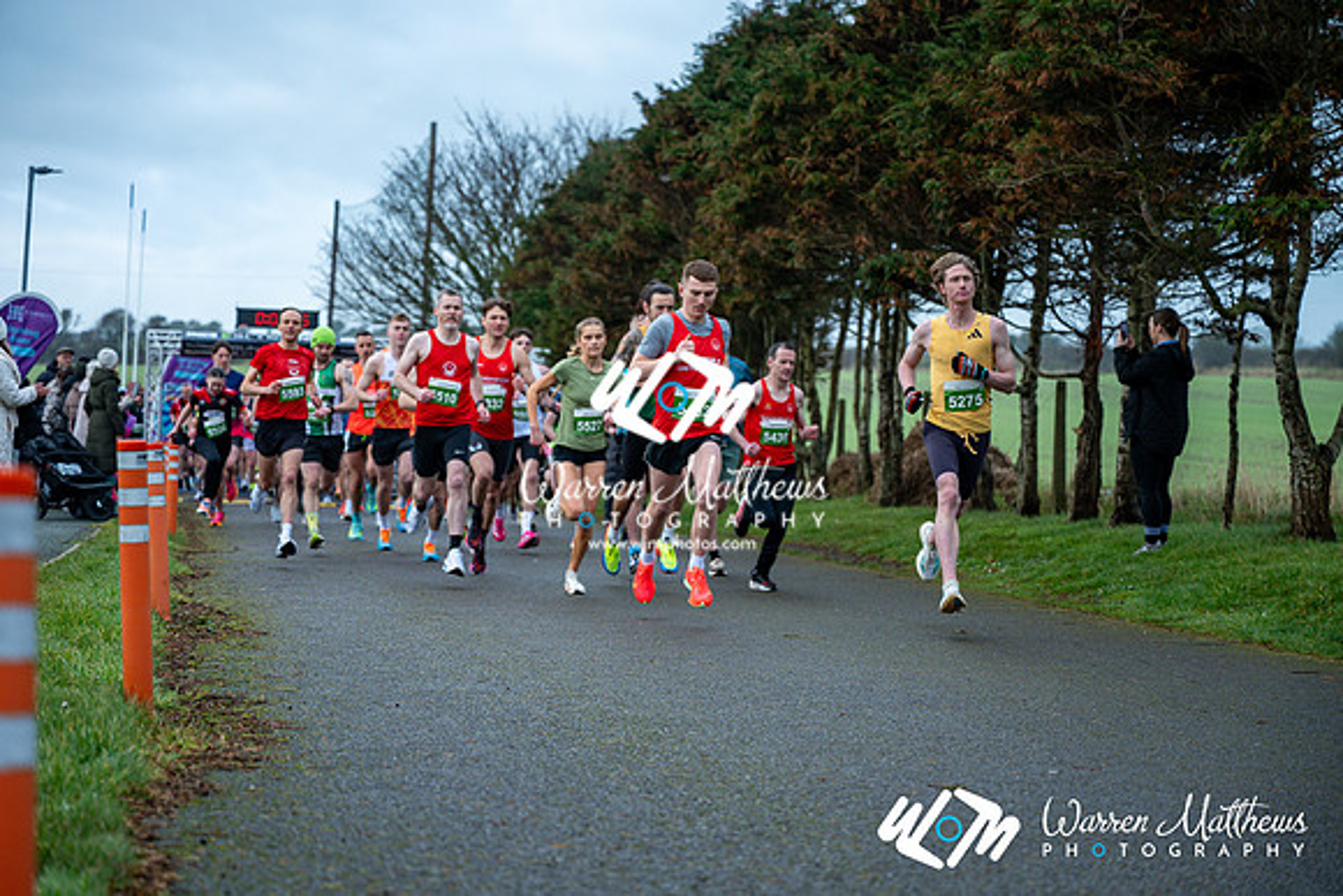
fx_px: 2612
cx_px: 672
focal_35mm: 70
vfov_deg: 19.5
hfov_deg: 28.8
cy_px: 448
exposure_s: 1/1250
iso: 320
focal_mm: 70
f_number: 2.8
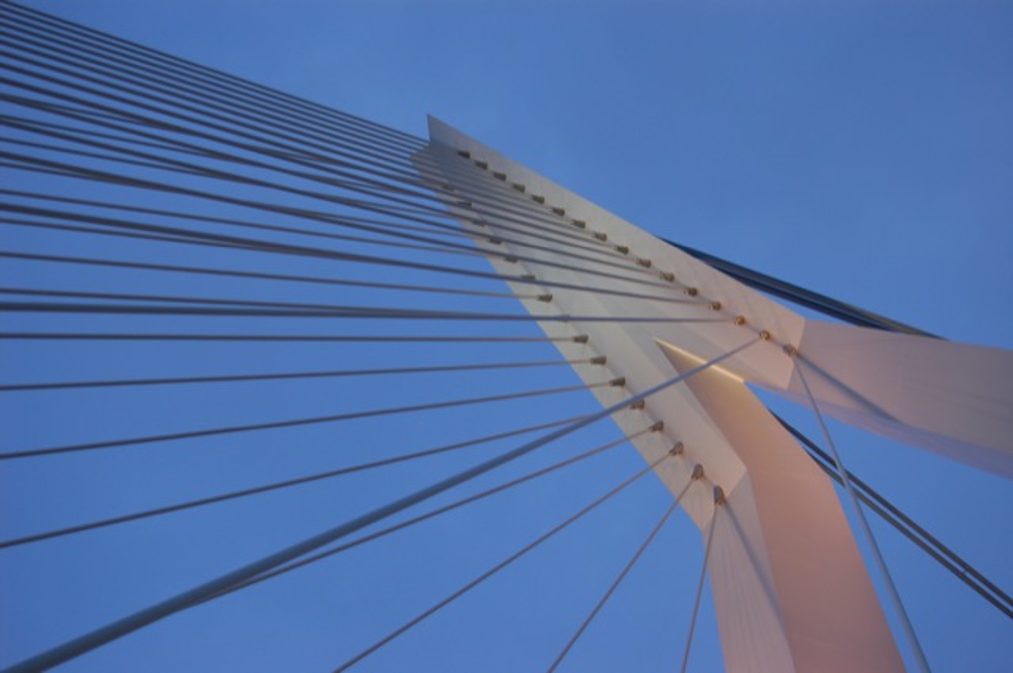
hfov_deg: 35.1
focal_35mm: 57
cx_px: 506
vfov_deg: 23.7
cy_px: 336
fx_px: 1602
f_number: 5.6
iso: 200
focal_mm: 38
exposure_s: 1/5
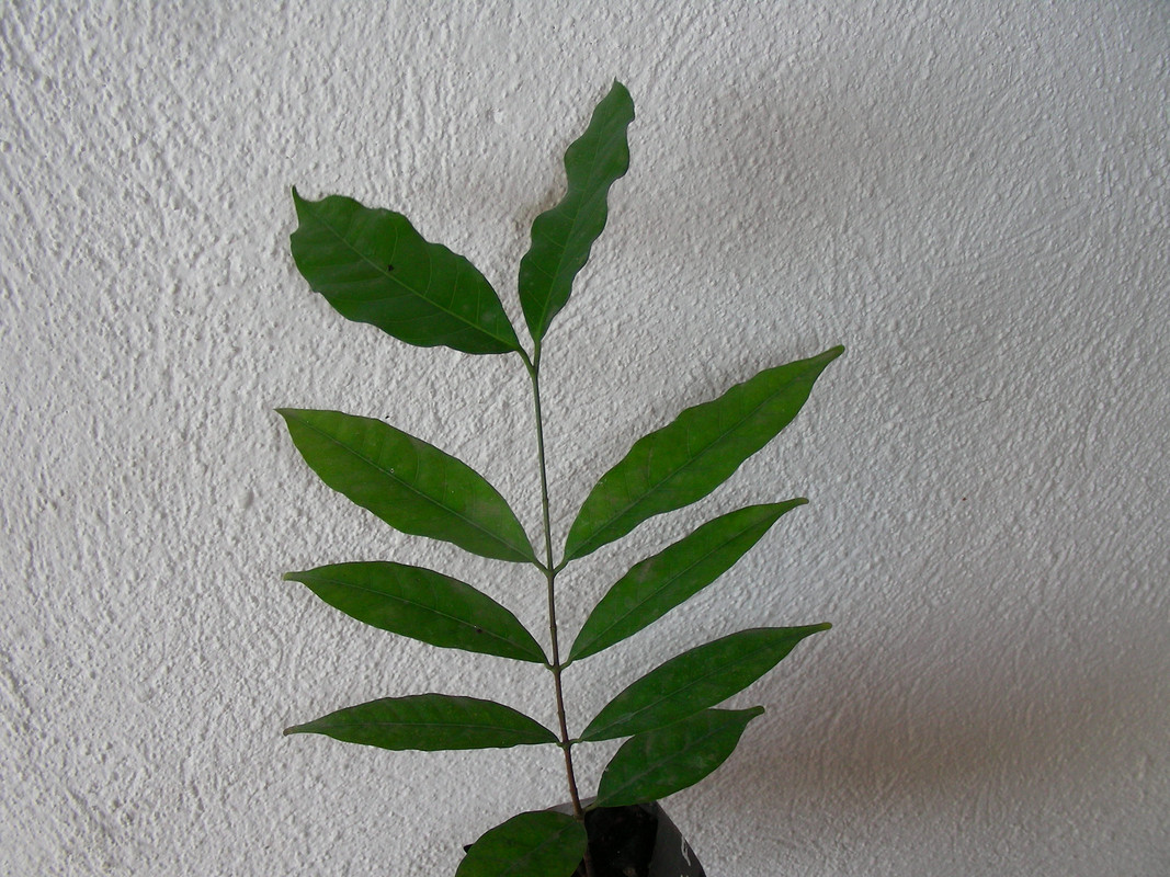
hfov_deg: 49.0
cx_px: 585
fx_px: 1284
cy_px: 438
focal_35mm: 38
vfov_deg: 37.7
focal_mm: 6.3
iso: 50
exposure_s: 1/143
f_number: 4
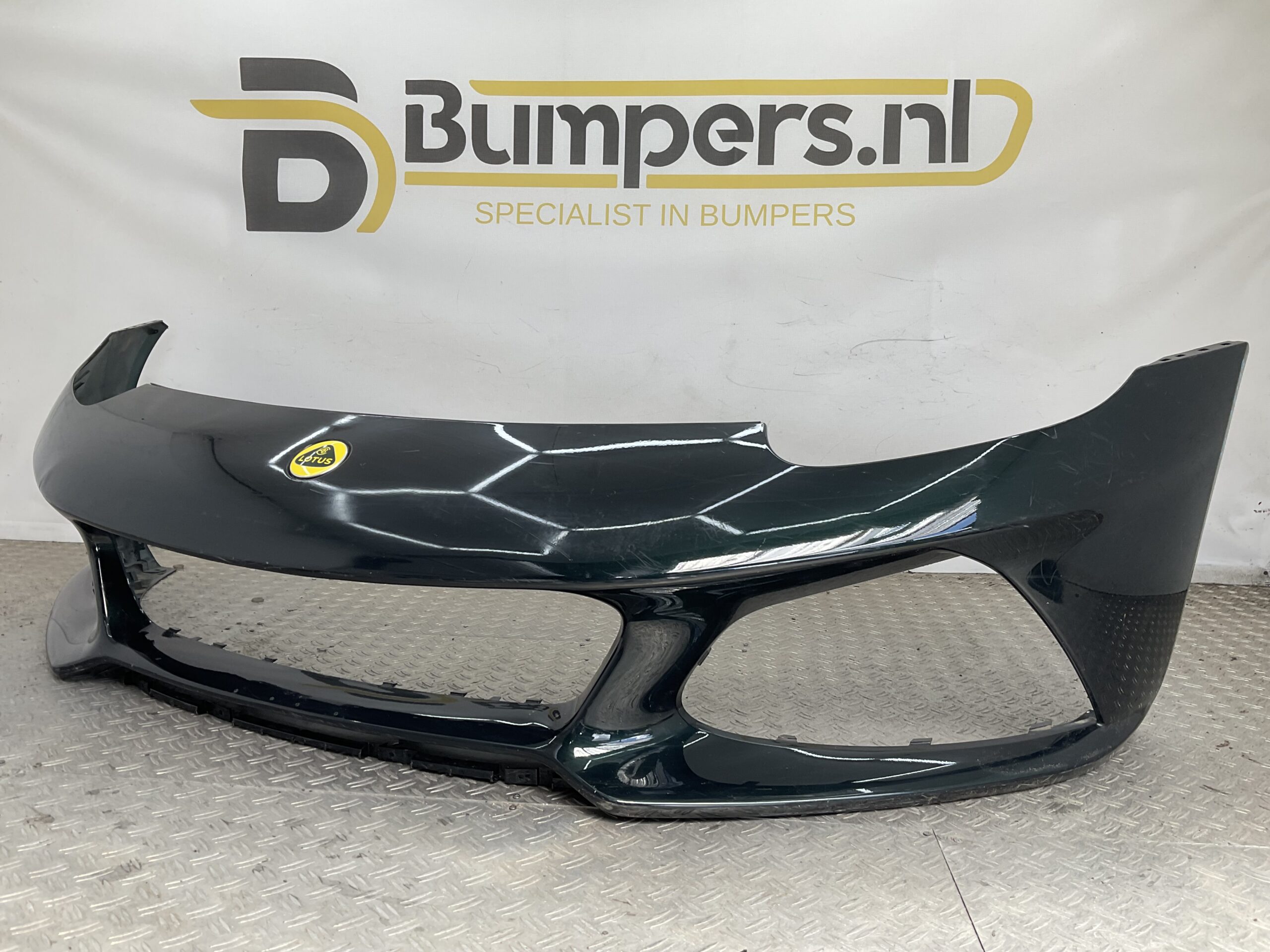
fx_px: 1064
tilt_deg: -8.0
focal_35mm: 29
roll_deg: -2.3
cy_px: 476
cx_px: 635
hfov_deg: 61.7
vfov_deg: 48.2
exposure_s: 1/167
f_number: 1.8
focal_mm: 3
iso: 16
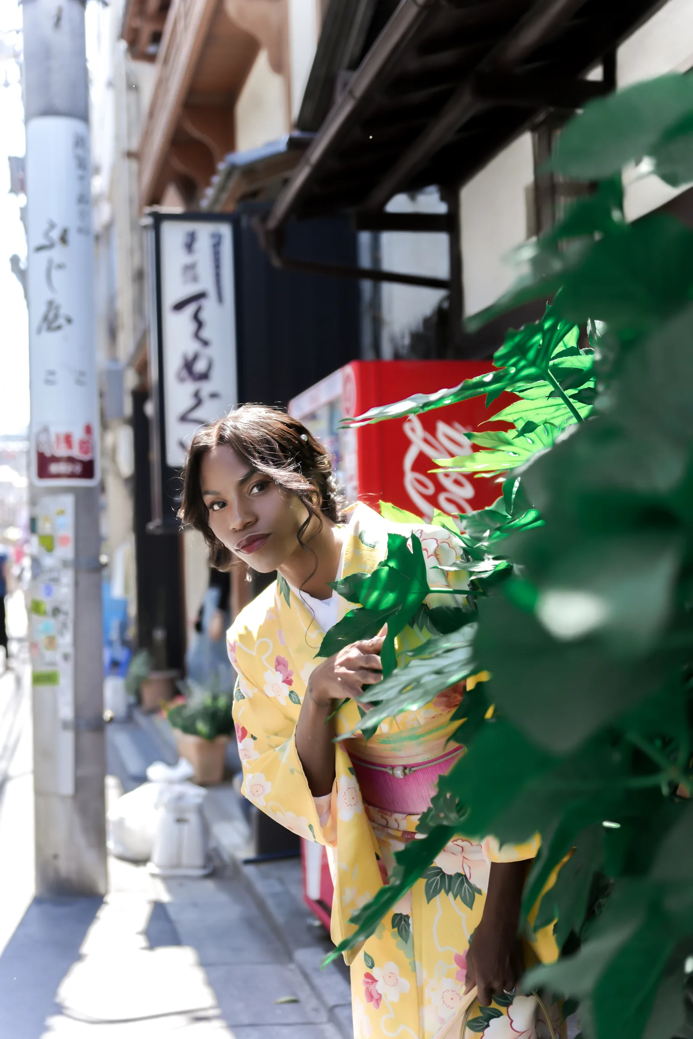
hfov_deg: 29.7
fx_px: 1308
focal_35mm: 45
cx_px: 346
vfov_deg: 43.3
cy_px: 520
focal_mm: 45.3
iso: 400
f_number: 2.8
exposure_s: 1/1250
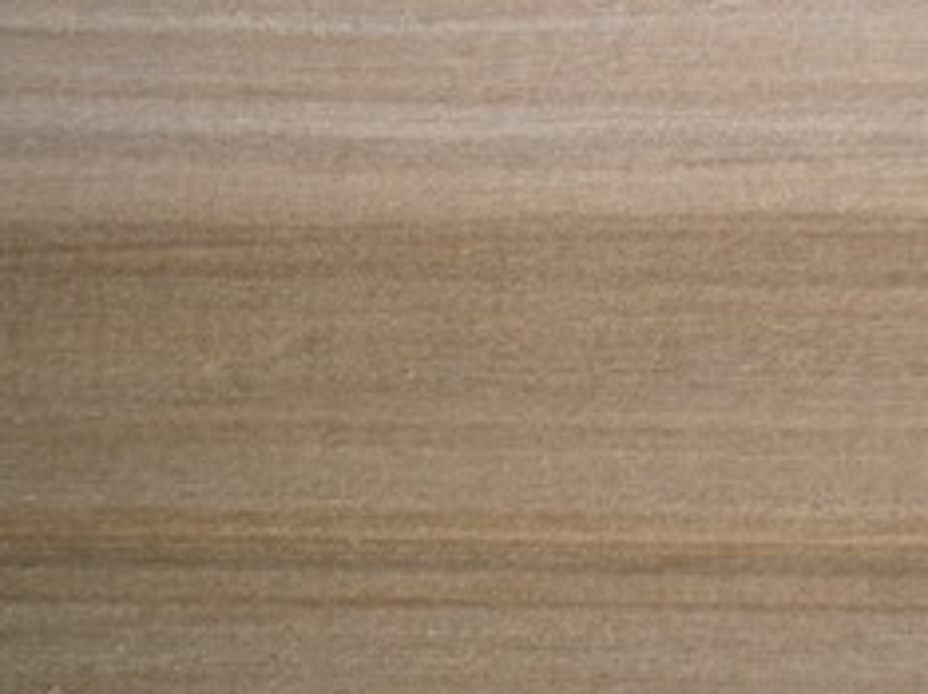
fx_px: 2410
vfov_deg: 16.3
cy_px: 206
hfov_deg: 21.6
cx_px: 714
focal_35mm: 90
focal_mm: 8.3
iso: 80
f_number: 3.4
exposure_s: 1/1000
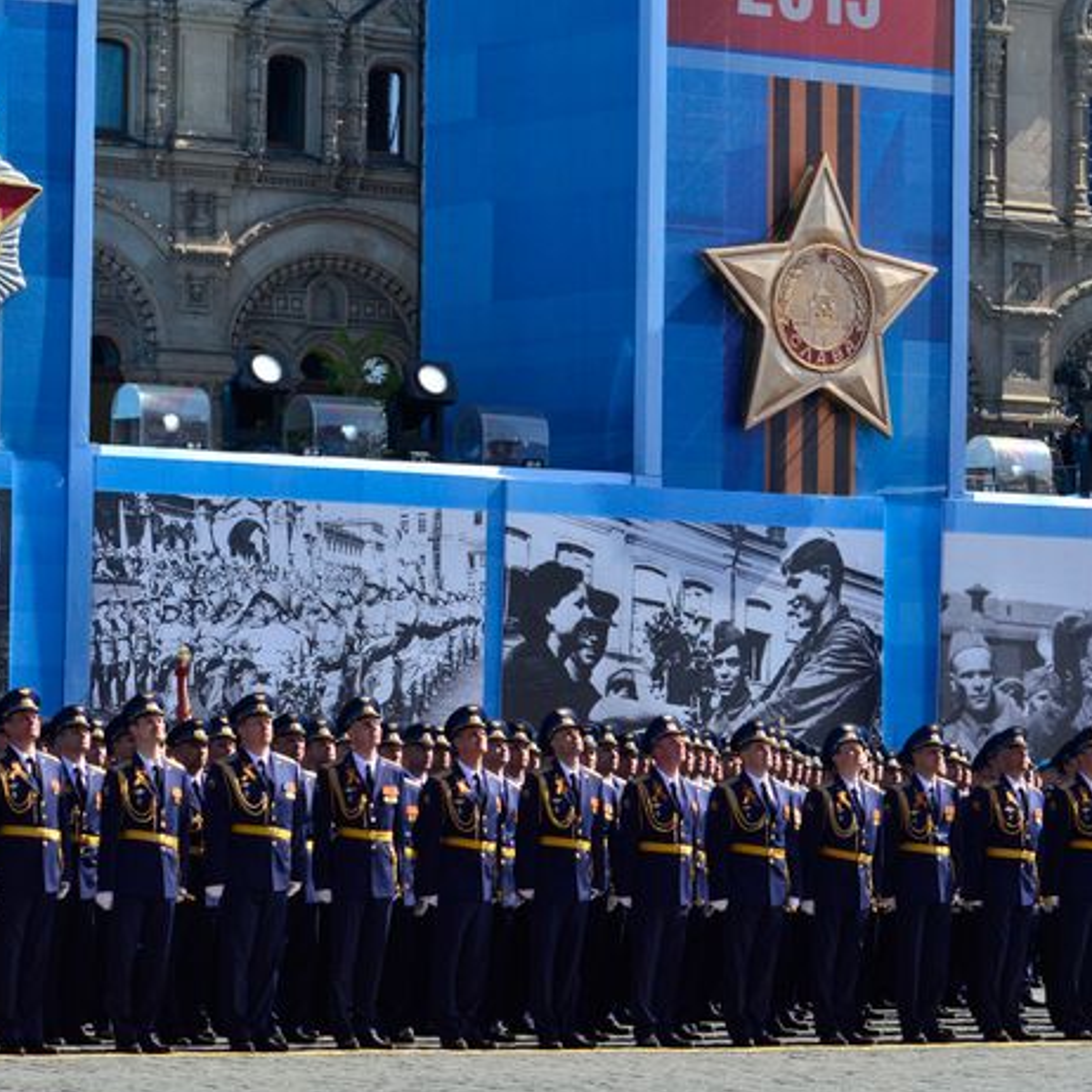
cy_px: 548
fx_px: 5532
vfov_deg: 11.3
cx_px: 307
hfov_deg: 11.3
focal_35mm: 155
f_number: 8
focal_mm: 80
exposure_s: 1/500
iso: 560
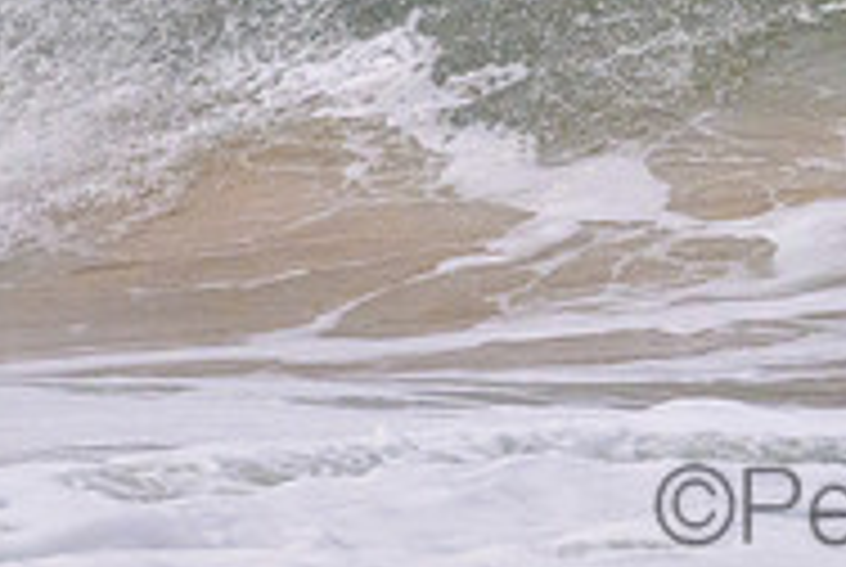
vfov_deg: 0.5
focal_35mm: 2699
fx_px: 63526
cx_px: 879
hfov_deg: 0.8
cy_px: -324
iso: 2500
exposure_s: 1/3200
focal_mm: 800
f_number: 11
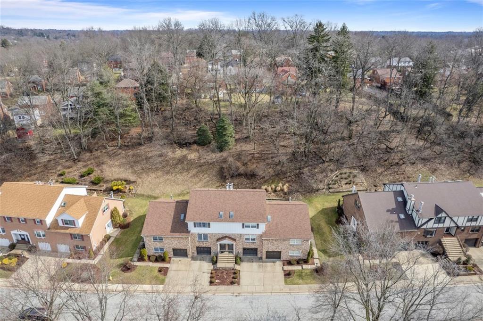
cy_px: 160
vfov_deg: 57.1
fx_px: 295
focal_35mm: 22
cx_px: 242
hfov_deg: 78.6
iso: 100
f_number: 2.8
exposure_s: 1/240
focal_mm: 8.38
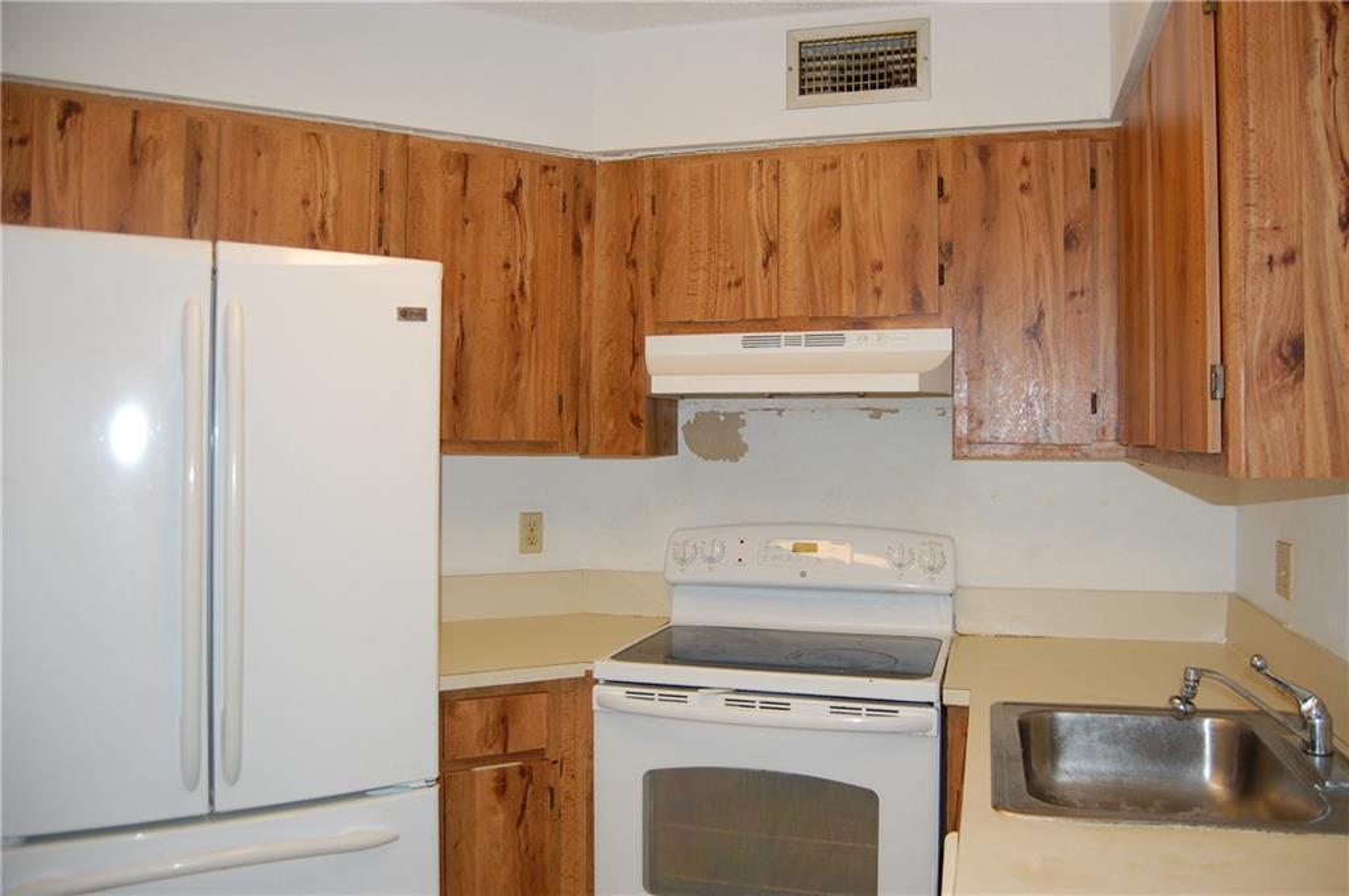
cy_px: 448
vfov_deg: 47.8
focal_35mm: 27
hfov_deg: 67.4
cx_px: 674
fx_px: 1010
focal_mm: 18
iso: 400
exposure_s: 1/60
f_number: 3.5
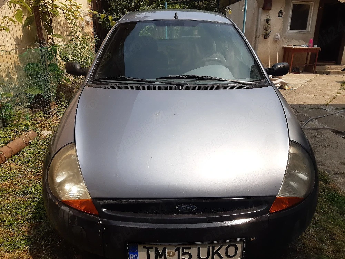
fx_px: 259
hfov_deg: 67.3
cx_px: 172
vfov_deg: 53.1
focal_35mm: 26
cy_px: 130
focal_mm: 3.92
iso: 40
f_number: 1.7
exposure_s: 1/2500
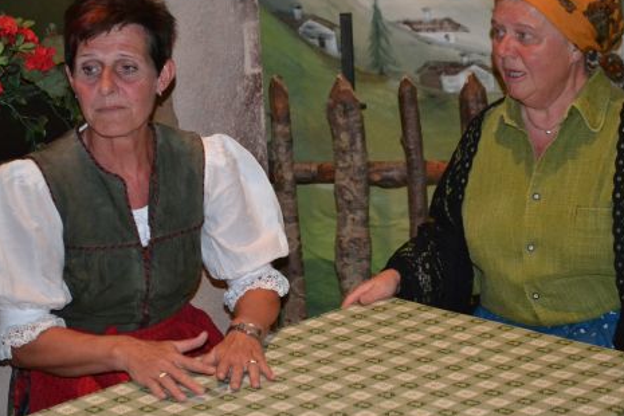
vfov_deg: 15.3
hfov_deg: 22.9
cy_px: 162
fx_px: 1543
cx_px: 326
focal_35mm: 89
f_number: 5.3
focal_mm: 46
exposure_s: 1/60
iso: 3200
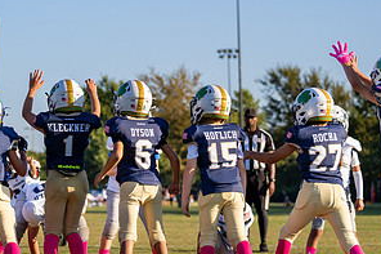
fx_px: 1703
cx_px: 6
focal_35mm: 161
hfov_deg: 12.6
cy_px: 148
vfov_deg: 8.5
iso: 200
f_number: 2.8
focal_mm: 70
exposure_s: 1/3200
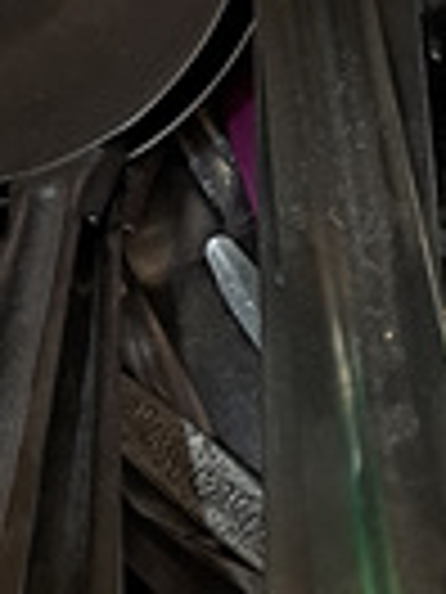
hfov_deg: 15.3
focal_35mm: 91
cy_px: 459
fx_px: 1563
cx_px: 615
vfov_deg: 21.3
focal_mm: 5.23
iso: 320
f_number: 1.8
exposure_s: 1/25
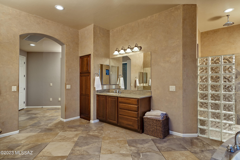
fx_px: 113
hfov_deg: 93.3
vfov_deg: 70.4
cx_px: 120
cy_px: 80
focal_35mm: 17
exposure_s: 1/50
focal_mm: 17
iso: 200
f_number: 5.6
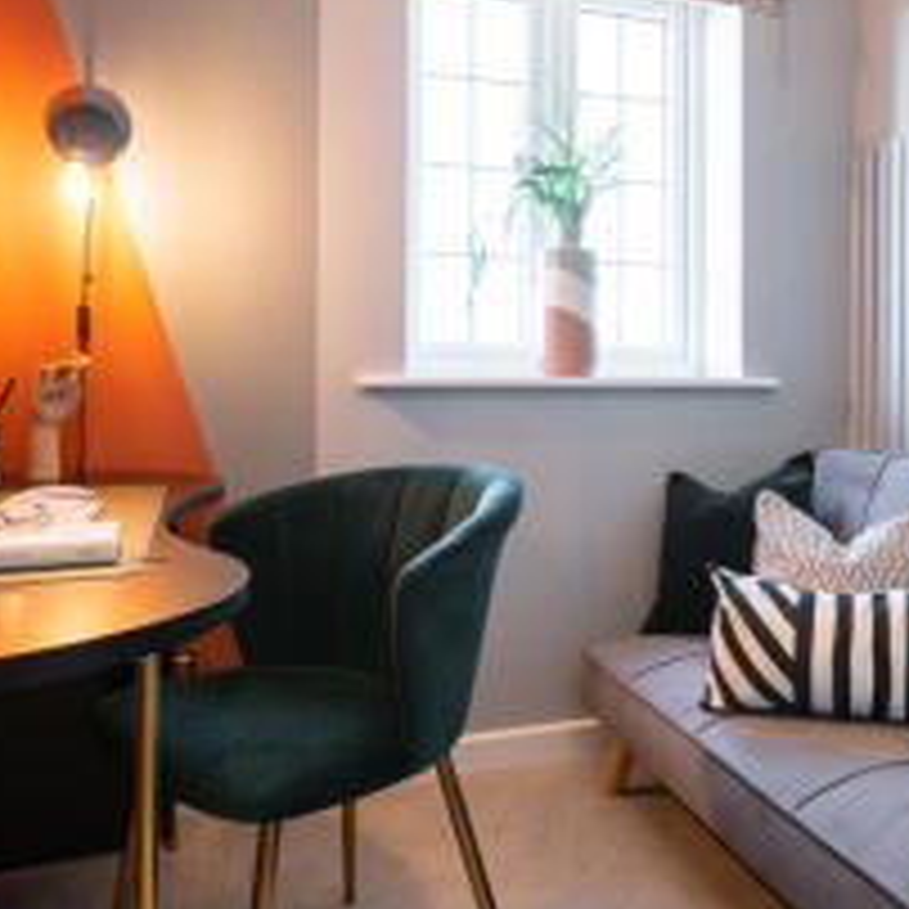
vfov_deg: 50.8
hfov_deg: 50.2
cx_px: 608
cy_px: 371
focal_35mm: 32
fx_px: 951
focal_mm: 16
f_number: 6.3
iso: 160
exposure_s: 1/5
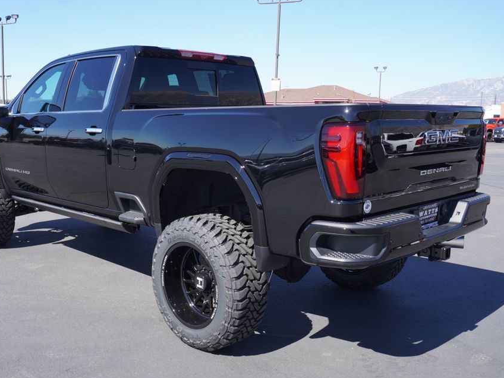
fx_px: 533
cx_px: 220
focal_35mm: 37
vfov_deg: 39.1
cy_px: 199
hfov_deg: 50.5
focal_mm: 21
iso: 100
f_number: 6.3
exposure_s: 1/160
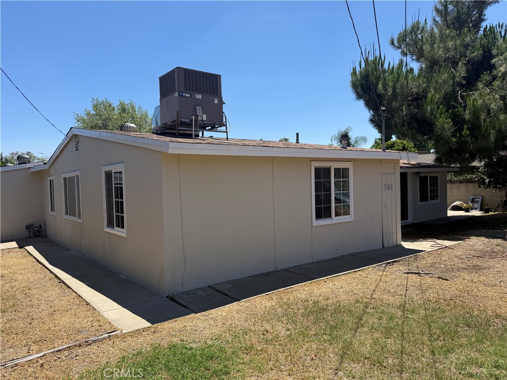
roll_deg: +1.5
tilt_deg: +0.0
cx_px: 254
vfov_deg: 56.8
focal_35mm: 24
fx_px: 352
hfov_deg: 71.6
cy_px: 190
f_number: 1.78
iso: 80
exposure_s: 1/3759
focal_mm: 6.76
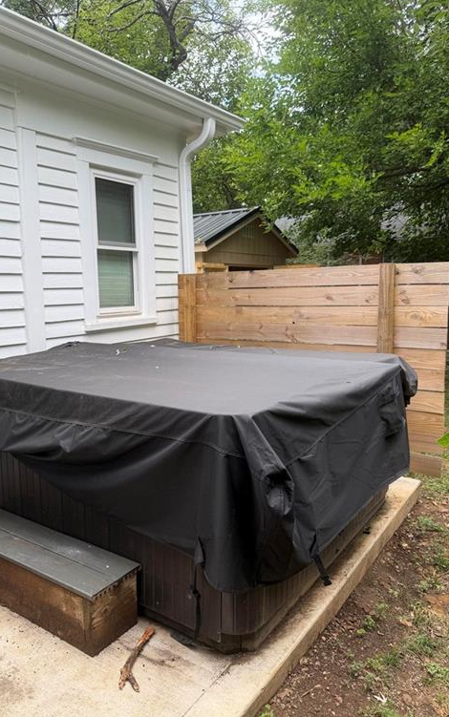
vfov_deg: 70.4
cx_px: 194
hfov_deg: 47.5
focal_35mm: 26
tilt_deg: -8.0
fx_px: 509
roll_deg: +1.0
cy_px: 352
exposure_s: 1/757
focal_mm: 6.76
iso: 80
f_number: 1.78
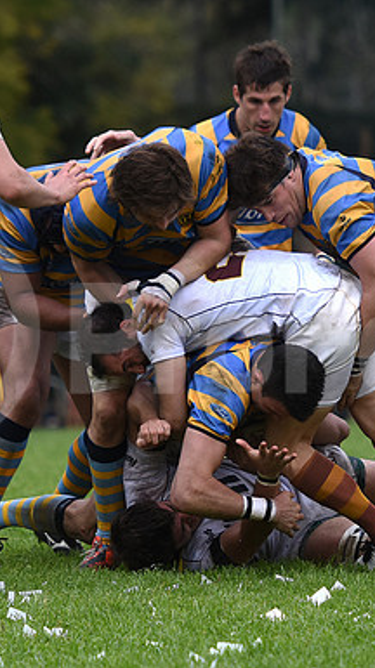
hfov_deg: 3.2
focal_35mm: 379
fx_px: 6713
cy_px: 334
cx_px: 210
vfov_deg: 5.7
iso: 640
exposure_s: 1/1250
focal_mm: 160
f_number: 3.5
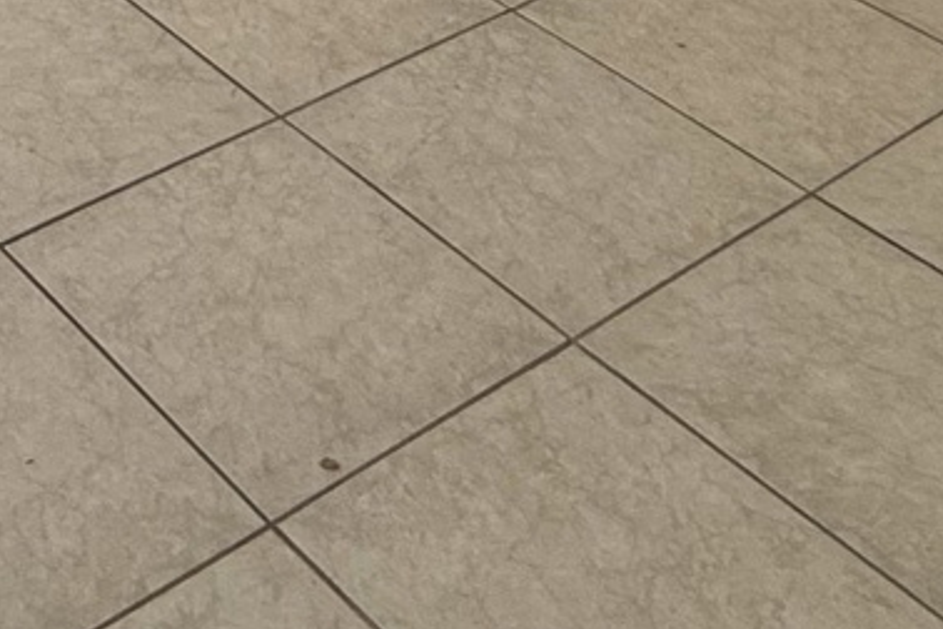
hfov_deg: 25.3
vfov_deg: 11.9
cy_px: -1136
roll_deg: -0.7
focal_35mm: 74
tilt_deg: +0.9
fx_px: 1938
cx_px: -107
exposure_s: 1/658
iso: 64
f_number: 2.2
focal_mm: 2.22
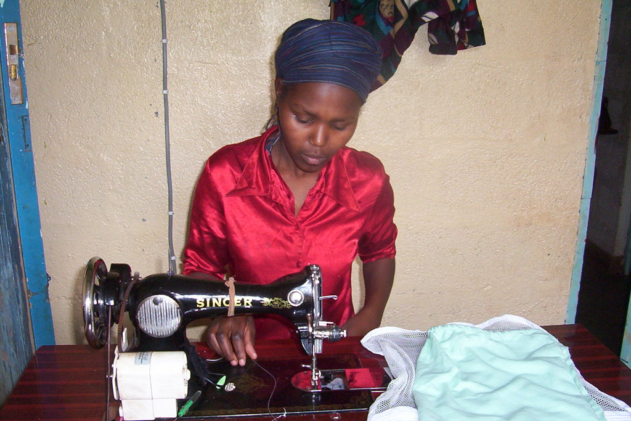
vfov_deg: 31.2
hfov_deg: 45.4
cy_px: 210
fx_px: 754
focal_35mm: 43
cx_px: 316
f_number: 2.73
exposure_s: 1/60
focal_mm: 5.77
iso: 140
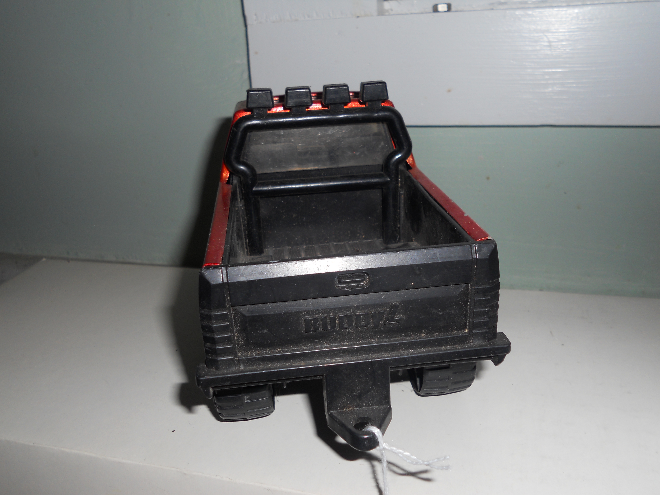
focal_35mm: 32
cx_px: 330
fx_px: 610
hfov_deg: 56.8
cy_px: 248
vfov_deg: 44.2
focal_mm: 5.8
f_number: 8.8
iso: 80
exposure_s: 1/25
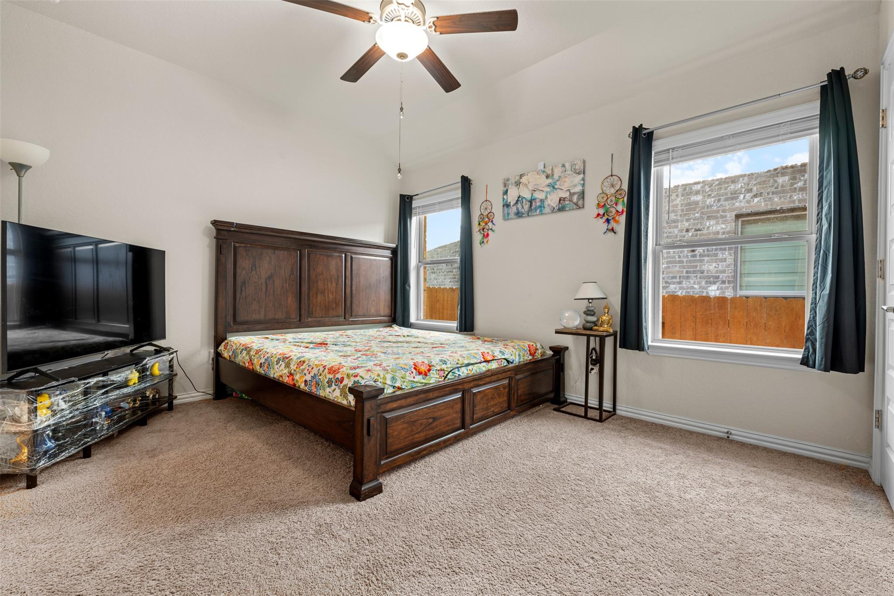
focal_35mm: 14
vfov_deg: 79.2
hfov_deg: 102.3
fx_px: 360
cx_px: 447
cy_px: 298
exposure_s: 3
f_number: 11
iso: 100
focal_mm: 14.5
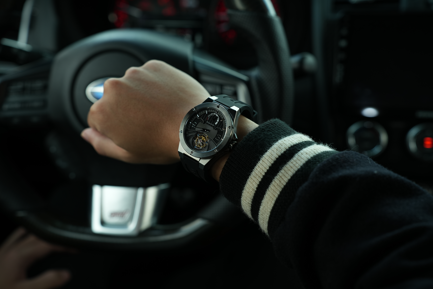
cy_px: 144
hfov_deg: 41.1
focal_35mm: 48
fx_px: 577
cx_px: 216
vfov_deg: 28.1
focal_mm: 48
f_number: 4
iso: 400
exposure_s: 1/125
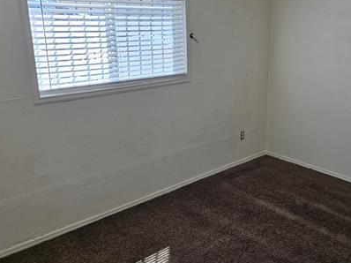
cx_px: 232
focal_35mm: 37
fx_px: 375
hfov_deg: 49.4
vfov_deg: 38.5
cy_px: 107
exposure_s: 1/120
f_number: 1.8
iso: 32
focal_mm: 5.4
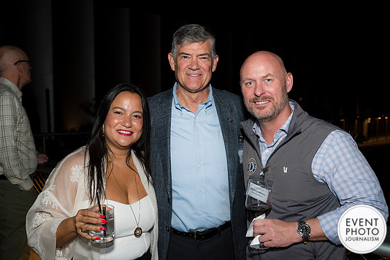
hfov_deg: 50.7
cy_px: 136
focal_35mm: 38
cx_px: 199
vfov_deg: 35.0
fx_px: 412
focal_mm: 35
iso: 800
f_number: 5
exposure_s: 1/125
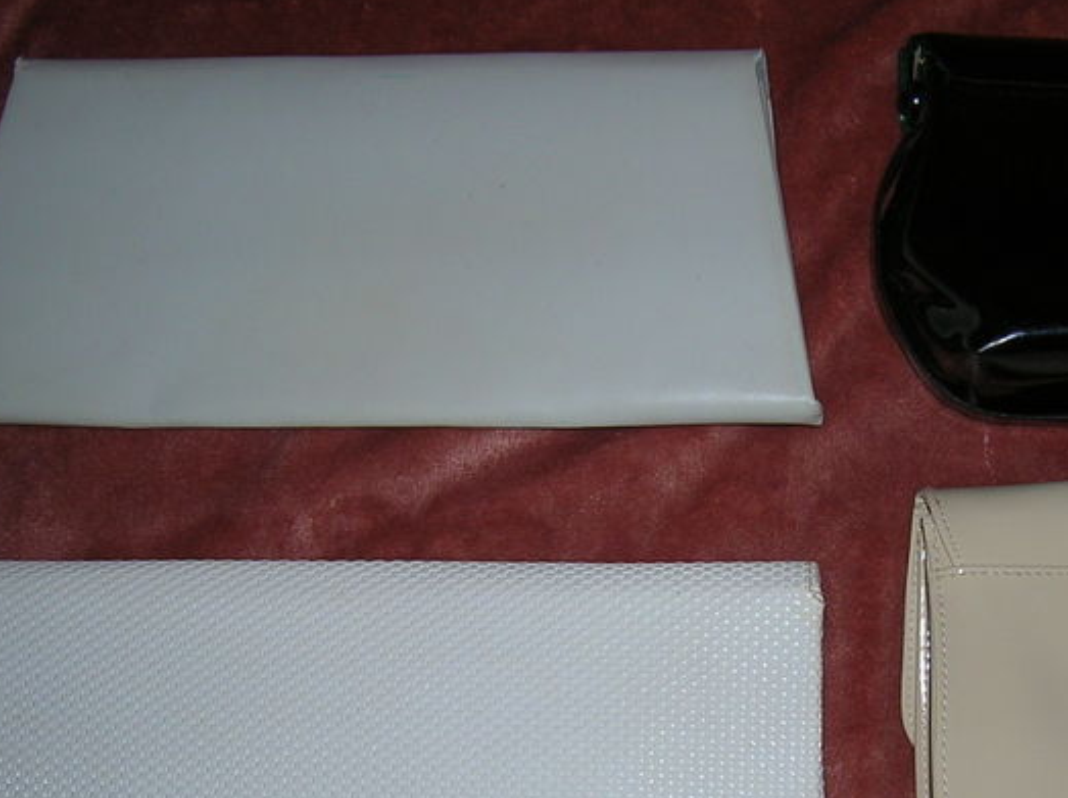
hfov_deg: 29.3
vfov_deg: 22.5
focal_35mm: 65
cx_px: 827
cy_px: 510
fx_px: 2003
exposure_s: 1/60.1
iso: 50
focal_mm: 5.7
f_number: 2.9
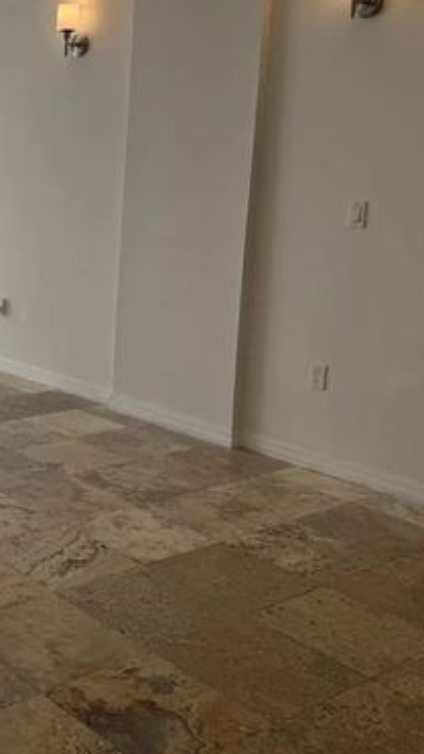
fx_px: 900
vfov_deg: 45.2
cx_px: -85
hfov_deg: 24.1
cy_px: 296
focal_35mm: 45
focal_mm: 6.76
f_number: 1.78
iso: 80
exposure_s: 1/567
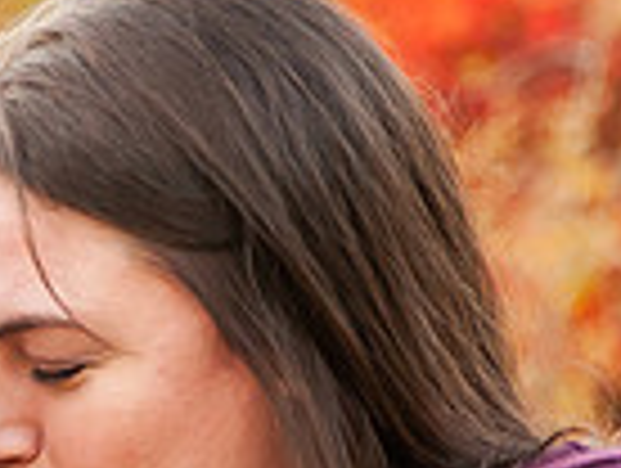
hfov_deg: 5.8
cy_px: 567
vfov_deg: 4.5
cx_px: -603
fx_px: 5966
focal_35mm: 332
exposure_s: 1/200
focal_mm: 60
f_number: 3.5
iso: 800
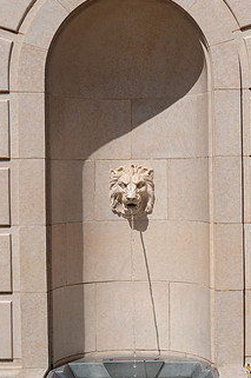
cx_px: 143
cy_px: 188
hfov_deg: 15.7
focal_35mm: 87
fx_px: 913
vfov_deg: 23.4
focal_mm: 62
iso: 320
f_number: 7.1
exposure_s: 1/1250
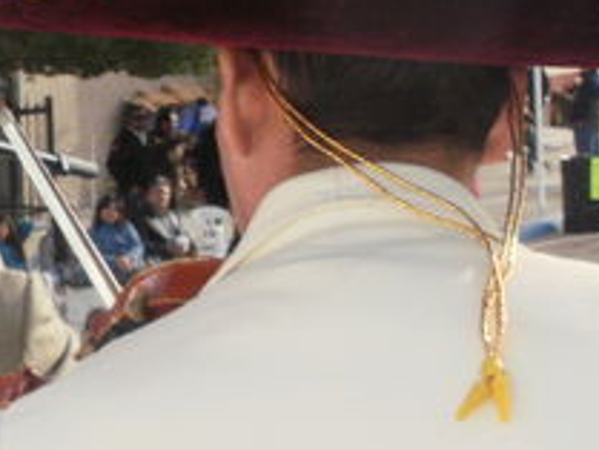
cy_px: 123
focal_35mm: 110
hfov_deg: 17.3
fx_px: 1905
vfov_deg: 13.4
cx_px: -69
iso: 100
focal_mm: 6.3
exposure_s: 1/320
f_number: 5.6
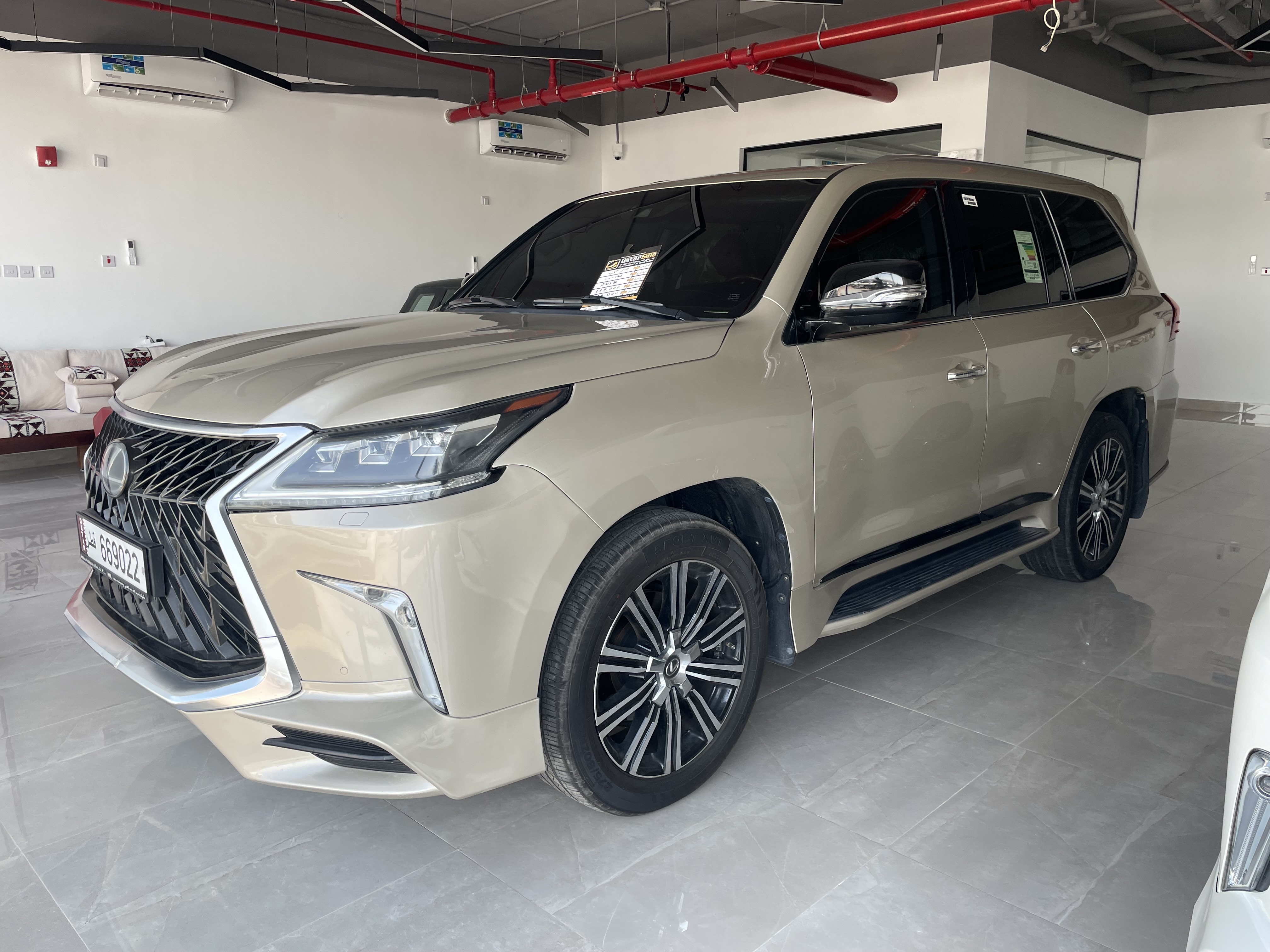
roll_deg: +0.8
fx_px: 954
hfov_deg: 67.3
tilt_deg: -12.6
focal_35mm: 26
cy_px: 476
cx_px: 635
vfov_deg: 53.1
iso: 32
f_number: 1.6
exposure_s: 1/277
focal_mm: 4.2
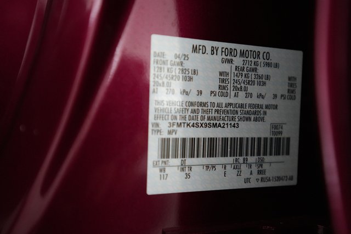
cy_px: 117
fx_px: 273
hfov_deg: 65.5
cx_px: 176
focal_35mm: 28
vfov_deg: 46.4
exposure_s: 1/160
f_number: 2.8
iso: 6400
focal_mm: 28
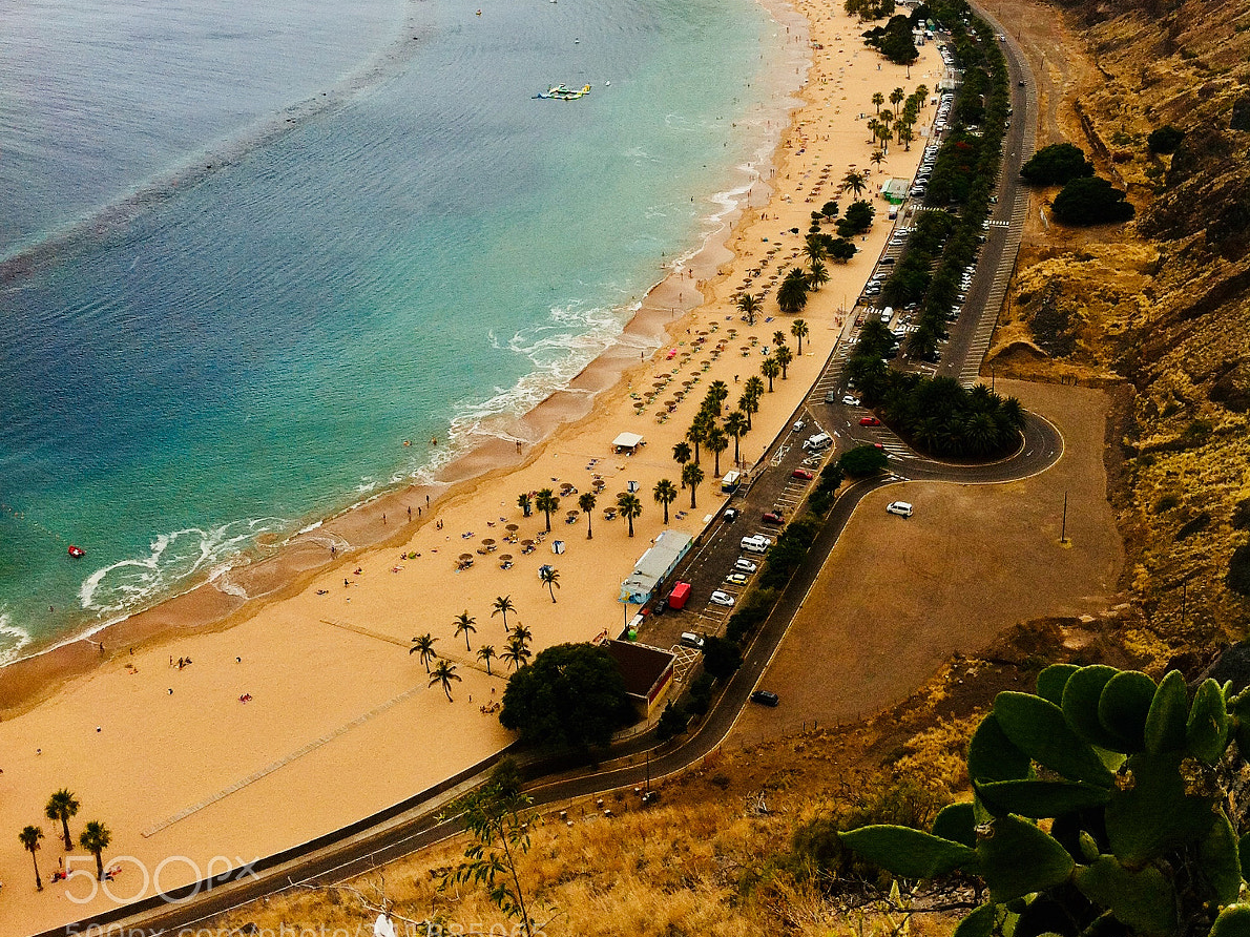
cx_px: 627
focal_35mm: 47
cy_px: 178
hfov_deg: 40.4
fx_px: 1697
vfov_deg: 30.1
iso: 80
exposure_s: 1/1077
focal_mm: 3.85
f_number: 2.8
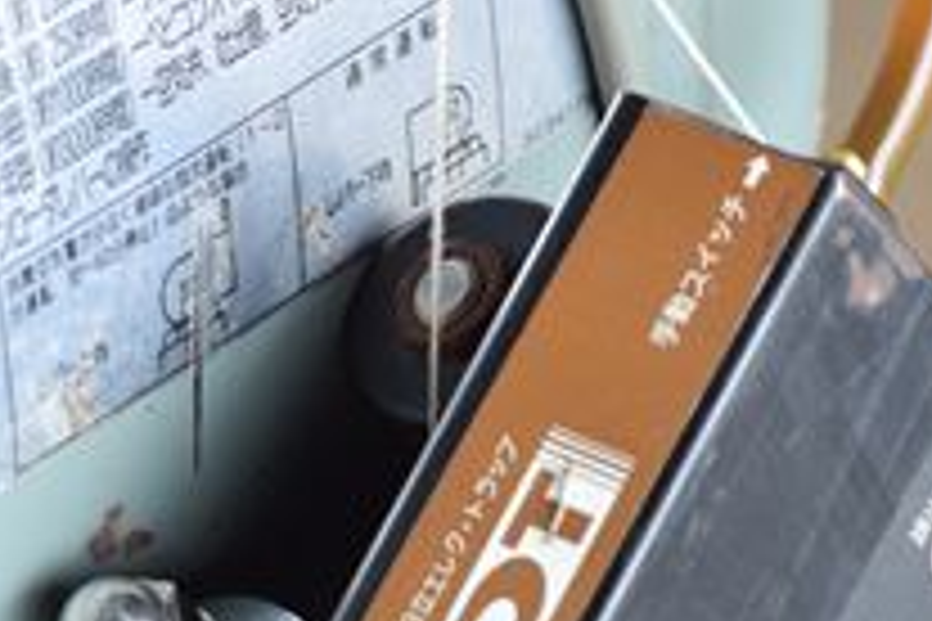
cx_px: 320
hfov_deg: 4.1
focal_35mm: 508
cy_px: 670
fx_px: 13151
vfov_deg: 2.7
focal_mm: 140
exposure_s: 1/100
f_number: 6.3
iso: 1250
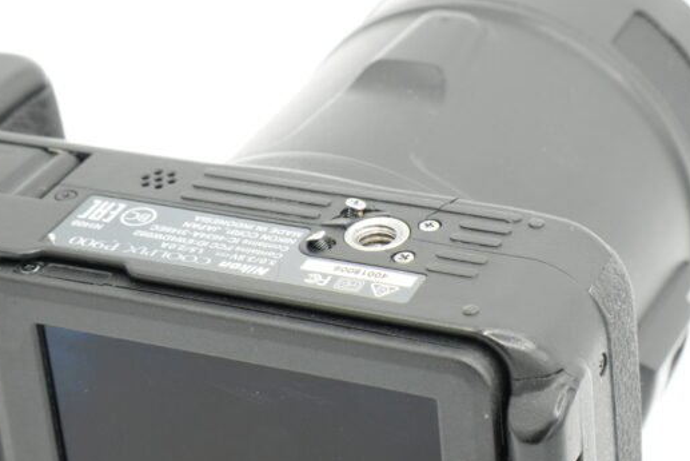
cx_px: 359
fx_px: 2235
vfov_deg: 11.8
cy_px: 231
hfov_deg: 17.5
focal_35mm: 117
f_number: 14
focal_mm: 67
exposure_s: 1/125
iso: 2000
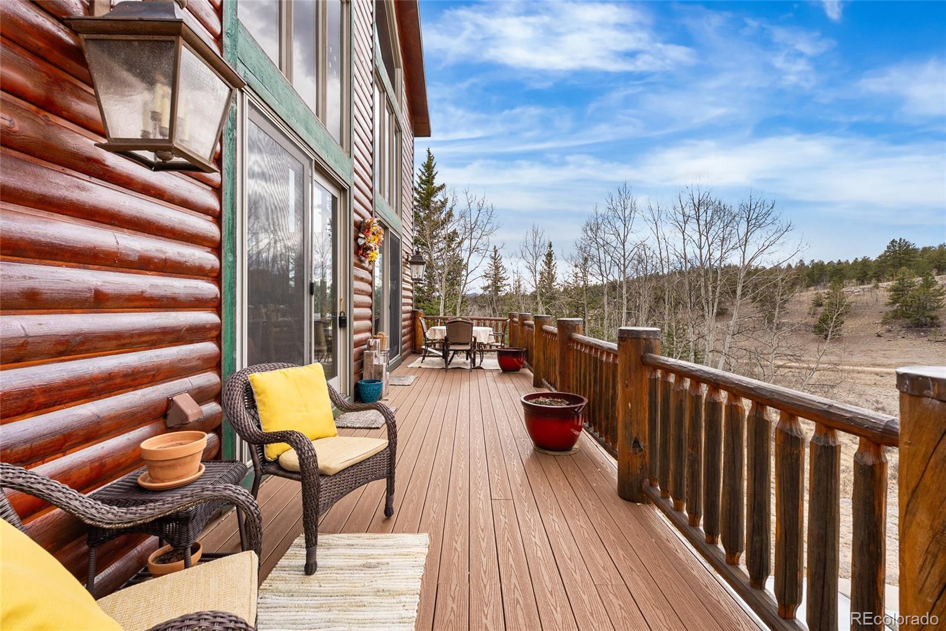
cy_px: 316
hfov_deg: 96.7
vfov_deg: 73.8
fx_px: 421
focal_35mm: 16
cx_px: 473
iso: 200
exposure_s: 1/50
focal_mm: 16
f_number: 8
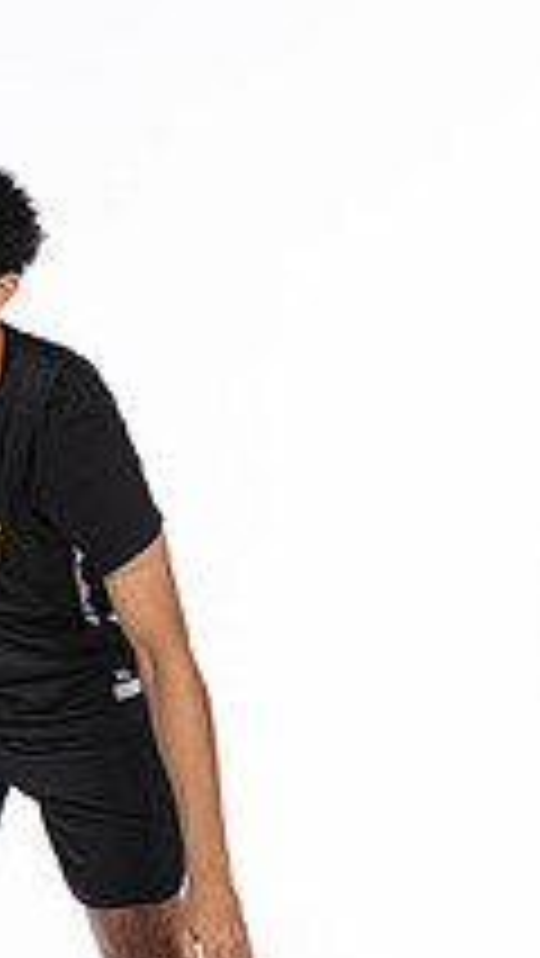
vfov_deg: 8.6
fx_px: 6331
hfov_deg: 4.9
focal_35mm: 249
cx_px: 22
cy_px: 706
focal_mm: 75
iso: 100
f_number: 5.6
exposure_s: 1/100
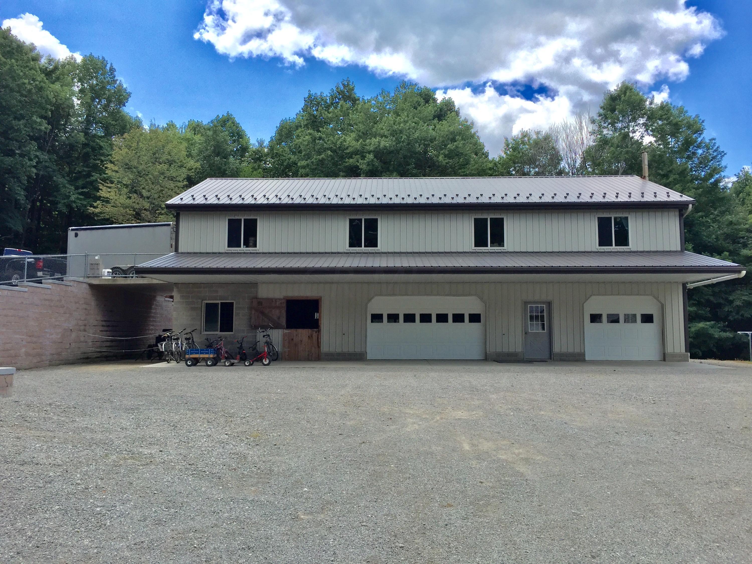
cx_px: 376
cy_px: 282
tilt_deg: +5.2
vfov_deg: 48.2
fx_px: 630
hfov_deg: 61.7
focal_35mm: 29
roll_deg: -2.3
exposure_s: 1/1721
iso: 32
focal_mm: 4.15
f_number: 2.2
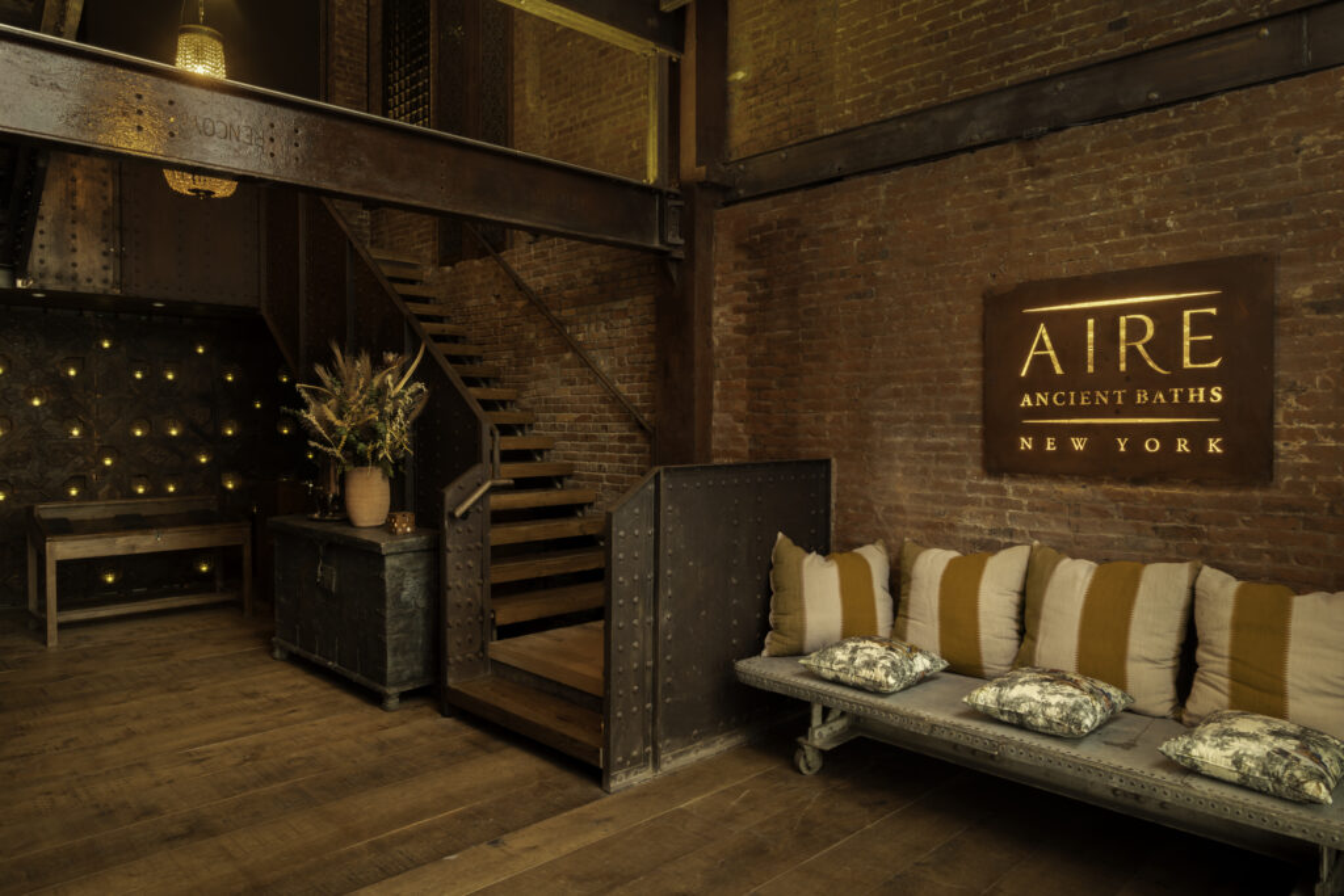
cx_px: 672
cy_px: 448
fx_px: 896
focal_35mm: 24
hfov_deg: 73.7
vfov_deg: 53.1
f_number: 22
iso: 1600
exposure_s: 1/2.5
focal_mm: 24
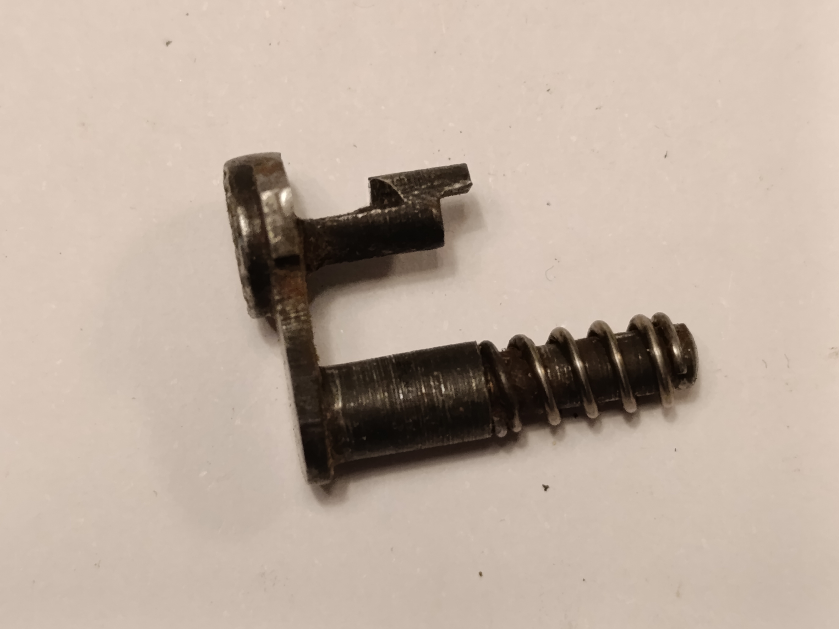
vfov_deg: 15.9
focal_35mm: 93
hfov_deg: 21.1
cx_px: 421
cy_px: 314
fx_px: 2254
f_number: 1.6
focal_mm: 6.14
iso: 800
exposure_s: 1/100
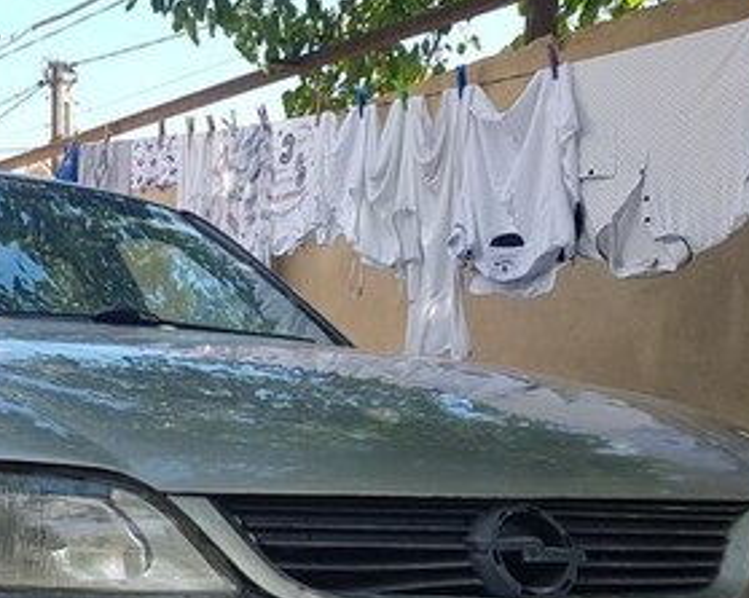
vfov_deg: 23.9
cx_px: 81
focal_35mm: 60
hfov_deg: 30.2
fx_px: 1330
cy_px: 642
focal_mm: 4.2
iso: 40
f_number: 1.7
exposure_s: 1/518
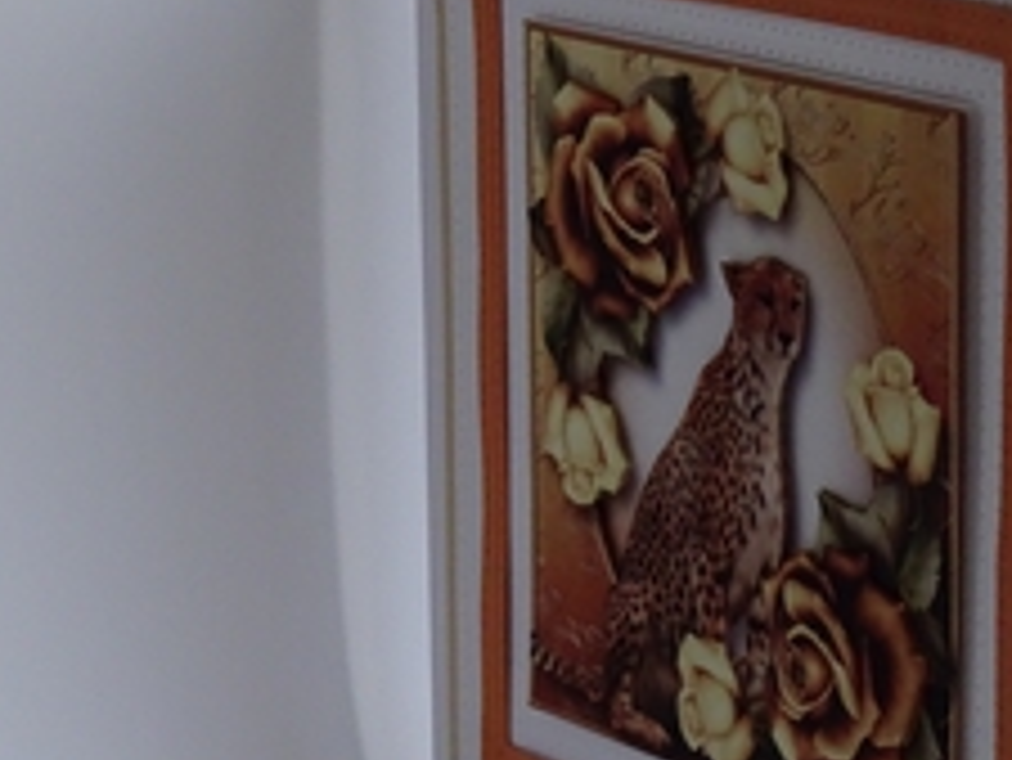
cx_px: 864
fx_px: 4680
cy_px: 443
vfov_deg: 9.3
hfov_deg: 12.3
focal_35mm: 160
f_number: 5
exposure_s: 1/250
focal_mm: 13.69
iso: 640
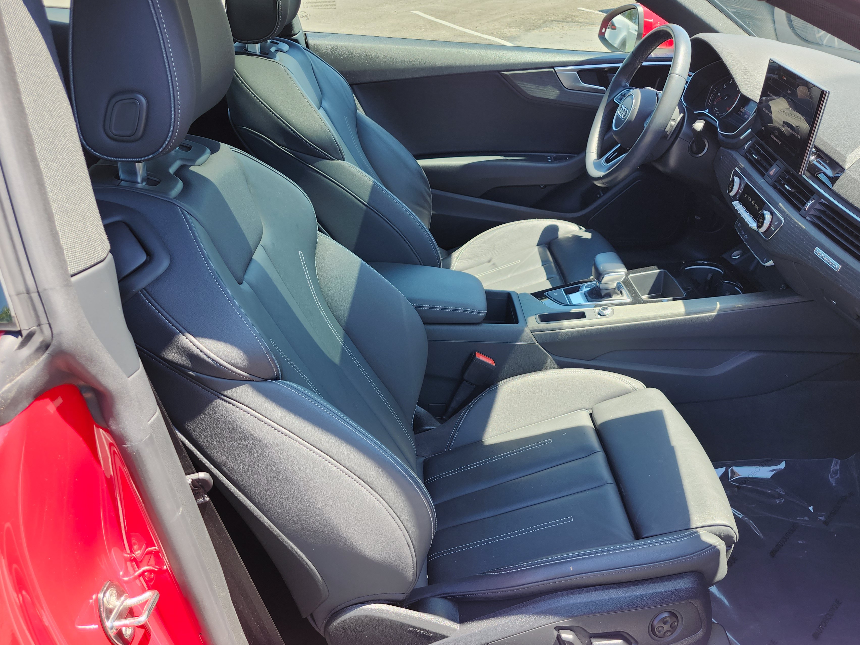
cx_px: 481
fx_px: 671
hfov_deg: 65.1
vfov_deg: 51.2
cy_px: 365
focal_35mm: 27
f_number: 1.8
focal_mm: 5.54
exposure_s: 1/180
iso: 25
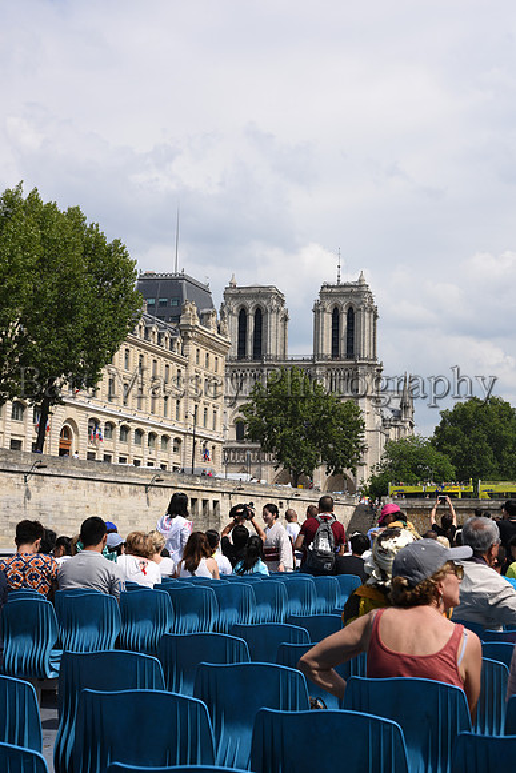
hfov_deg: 24.6
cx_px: 258
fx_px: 1182
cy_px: 386
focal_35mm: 55
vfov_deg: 36.2
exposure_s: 1/125
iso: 64
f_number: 11
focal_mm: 55
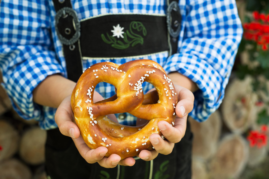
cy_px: 90
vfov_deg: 27.0
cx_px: 134
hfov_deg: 39.6
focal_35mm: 50
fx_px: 374
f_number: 5
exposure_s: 1/125
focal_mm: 50
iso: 160
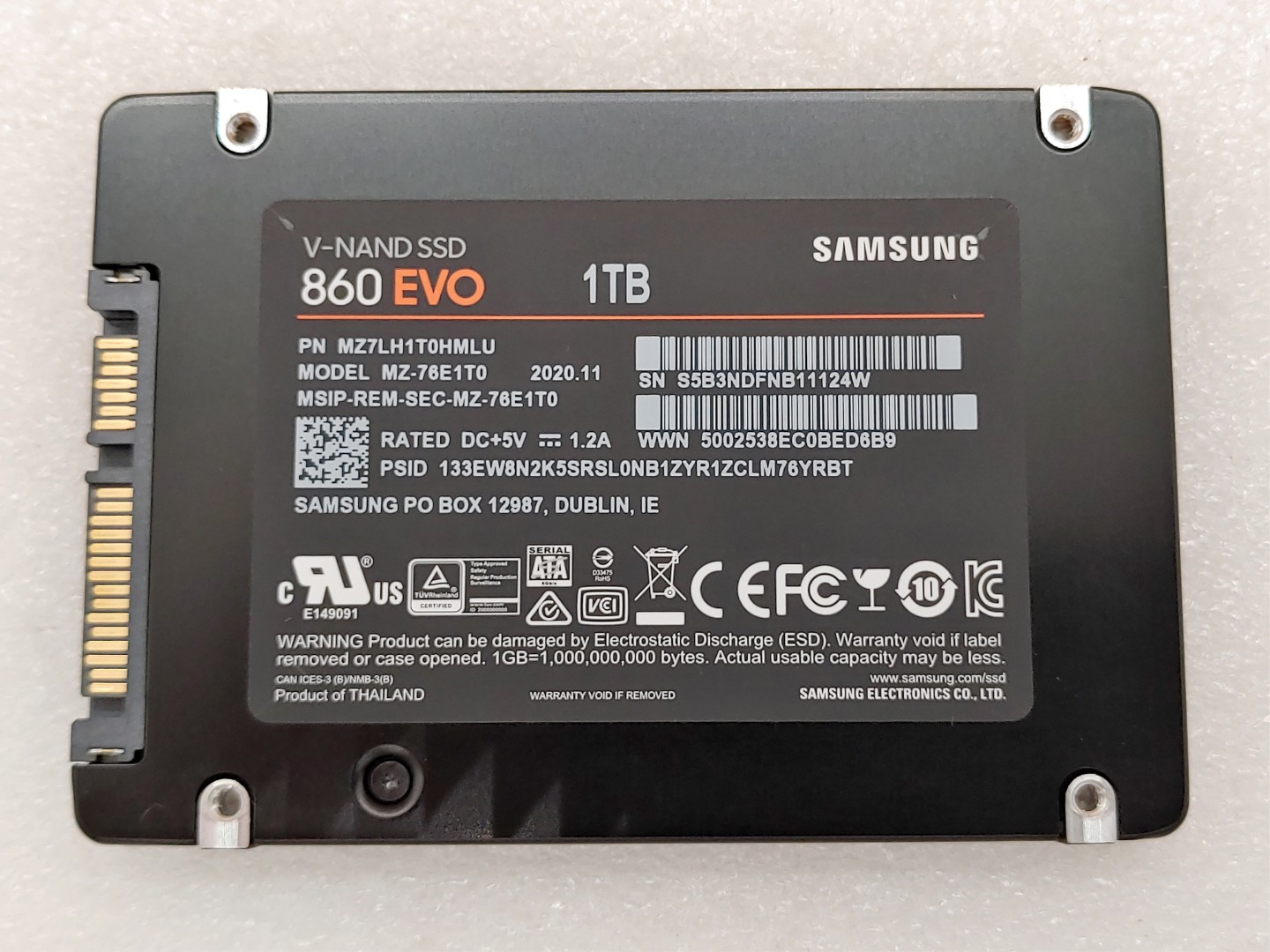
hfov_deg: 41.2
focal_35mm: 46
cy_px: 476
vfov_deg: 31.5
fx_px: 1688
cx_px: 635
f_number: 1.8
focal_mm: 4.36
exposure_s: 1/120
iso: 50
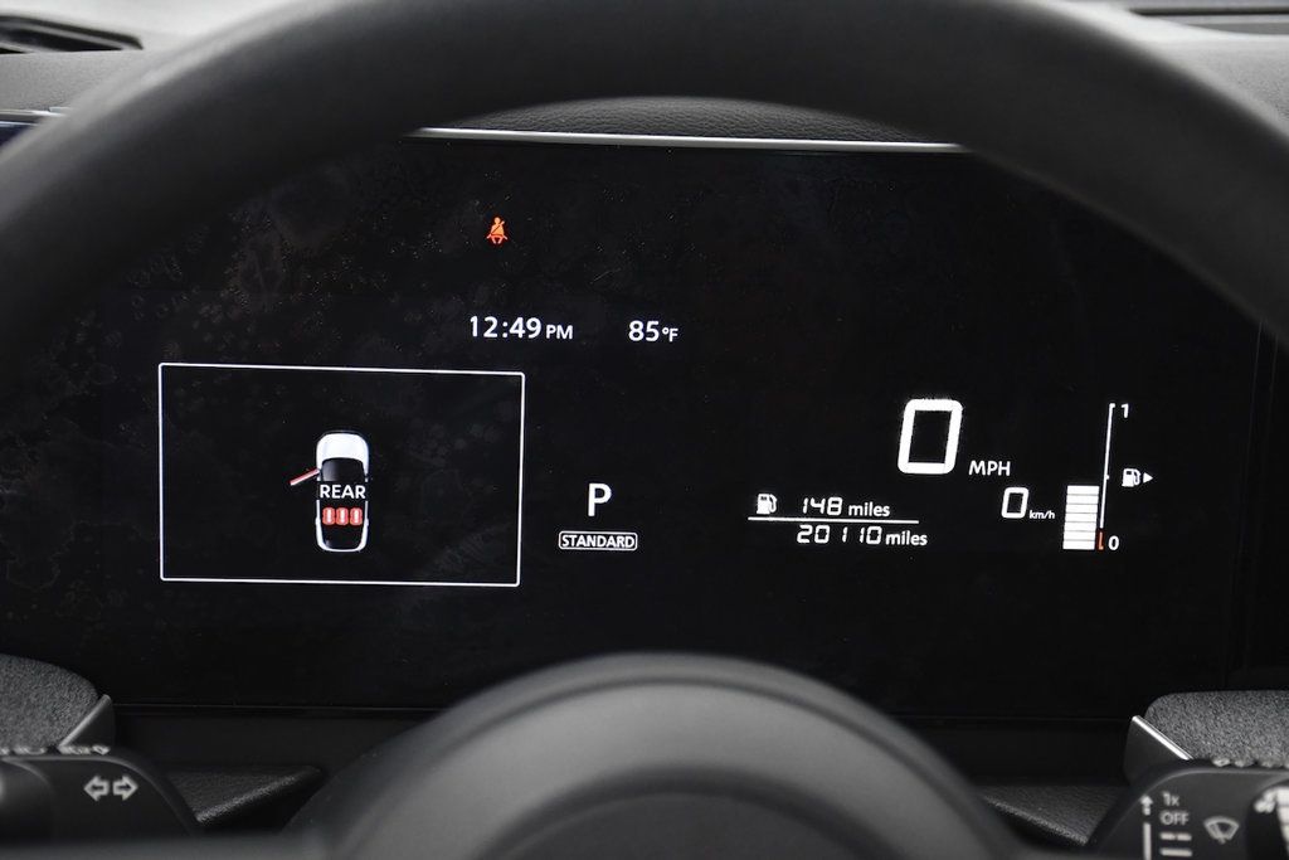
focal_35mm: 60
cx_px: 644
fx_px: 2148
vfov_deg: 22.6
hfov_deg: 33.4
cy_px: 430
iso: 2500
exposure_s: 1/250
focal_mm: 40
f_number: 4.5
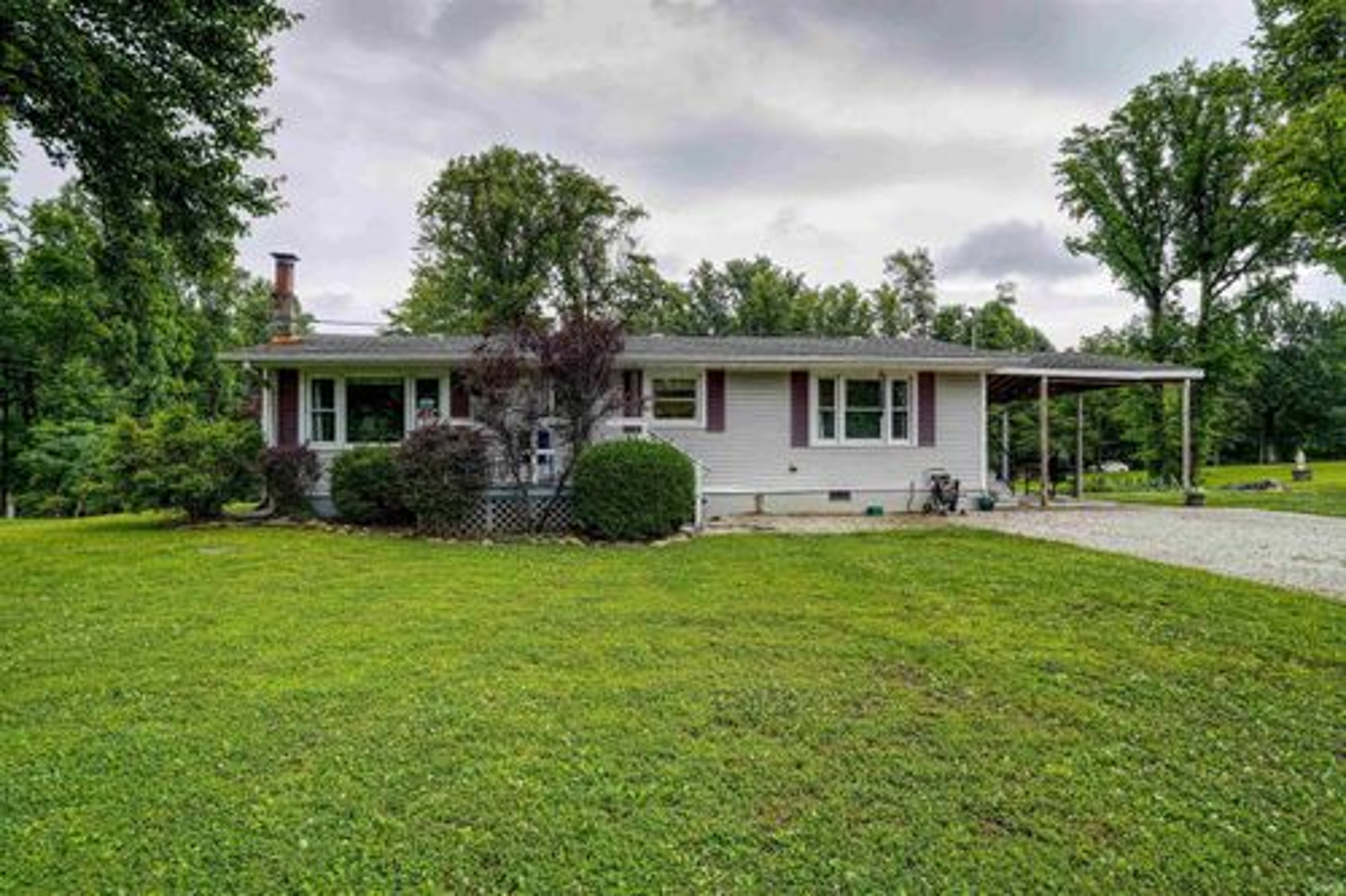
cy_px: 448
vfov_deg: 64.8
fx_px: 706
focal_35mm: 19
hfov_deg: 87.2
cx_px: 673
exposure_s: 1/30
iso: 100
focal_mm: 12.6
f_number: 9
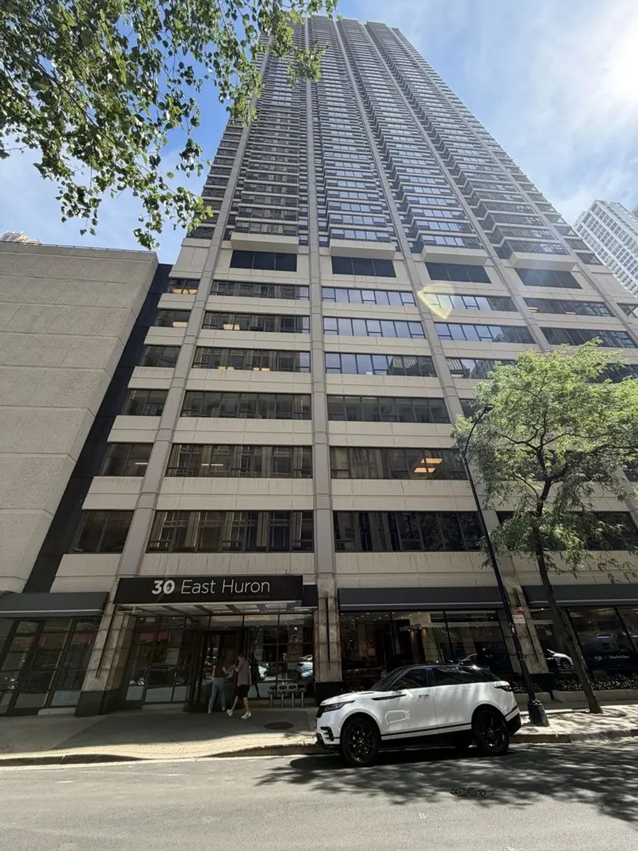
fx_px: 344
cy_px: 426
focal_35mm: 14
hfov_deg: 85.7
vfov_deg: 102.1
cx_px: 319
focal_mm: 2.22
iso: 50
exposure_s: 1/502
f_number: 2.2
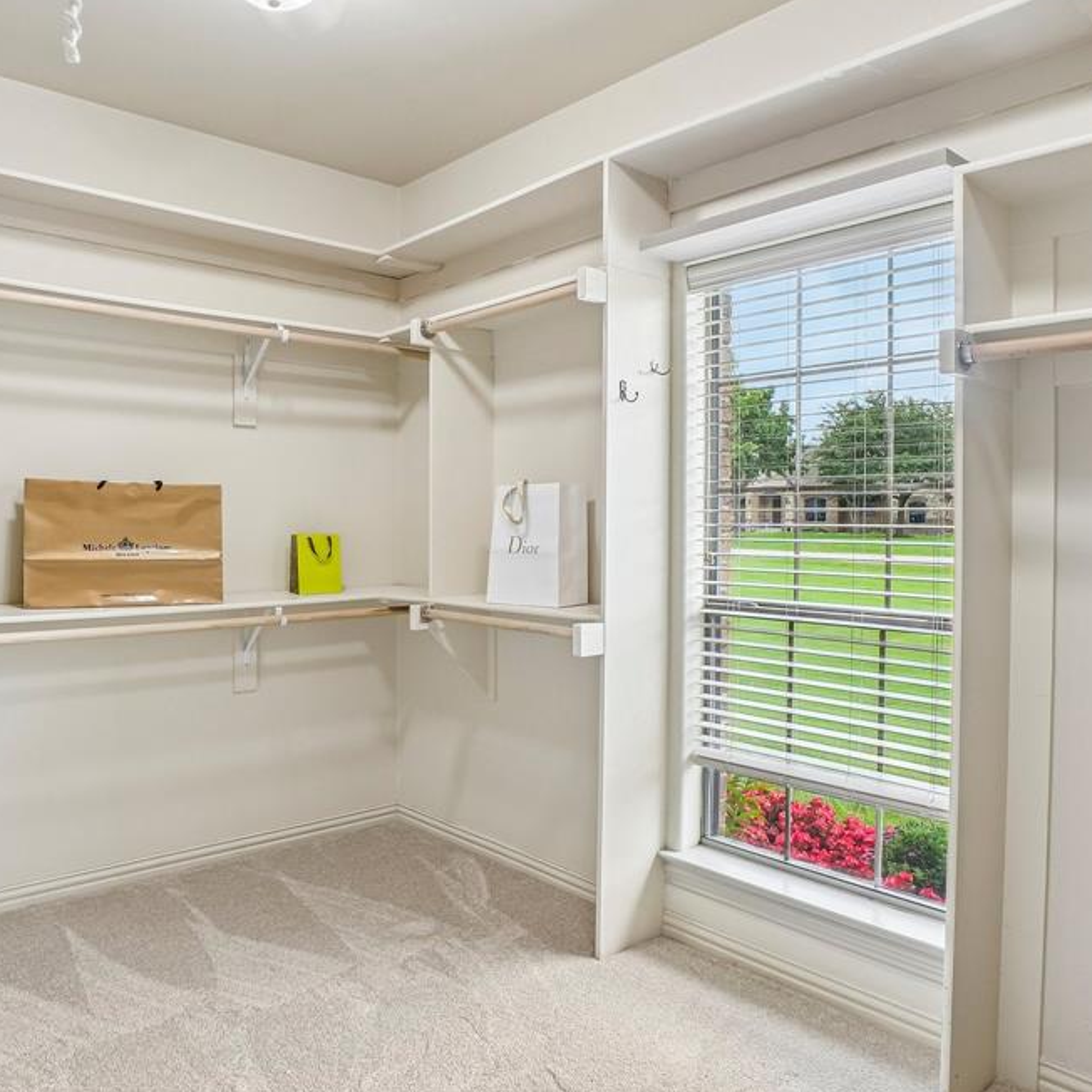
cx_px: 660
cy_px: 531
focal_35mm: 20
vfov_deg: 74.8
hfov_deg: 73.9
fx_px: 714
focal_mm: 10
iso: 400
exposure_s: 1/30
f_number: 8
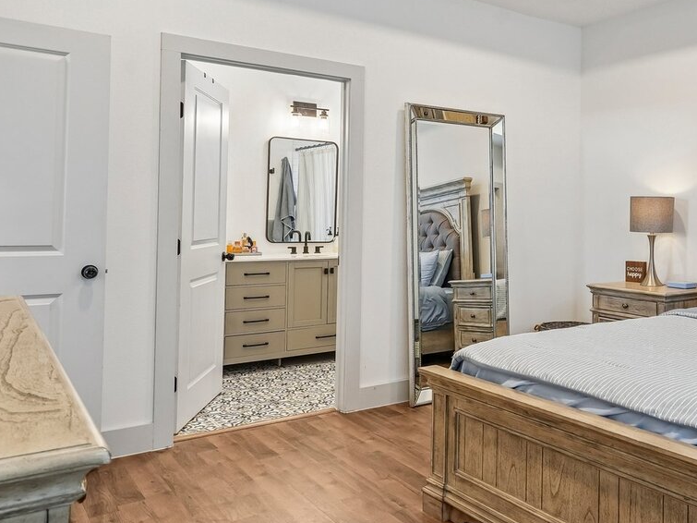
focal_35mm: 33
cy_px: 212
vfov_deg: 42.7
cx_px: 560
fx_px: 664
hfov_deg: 51.8
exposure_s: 1/25
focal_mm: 16
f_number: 8
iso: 800
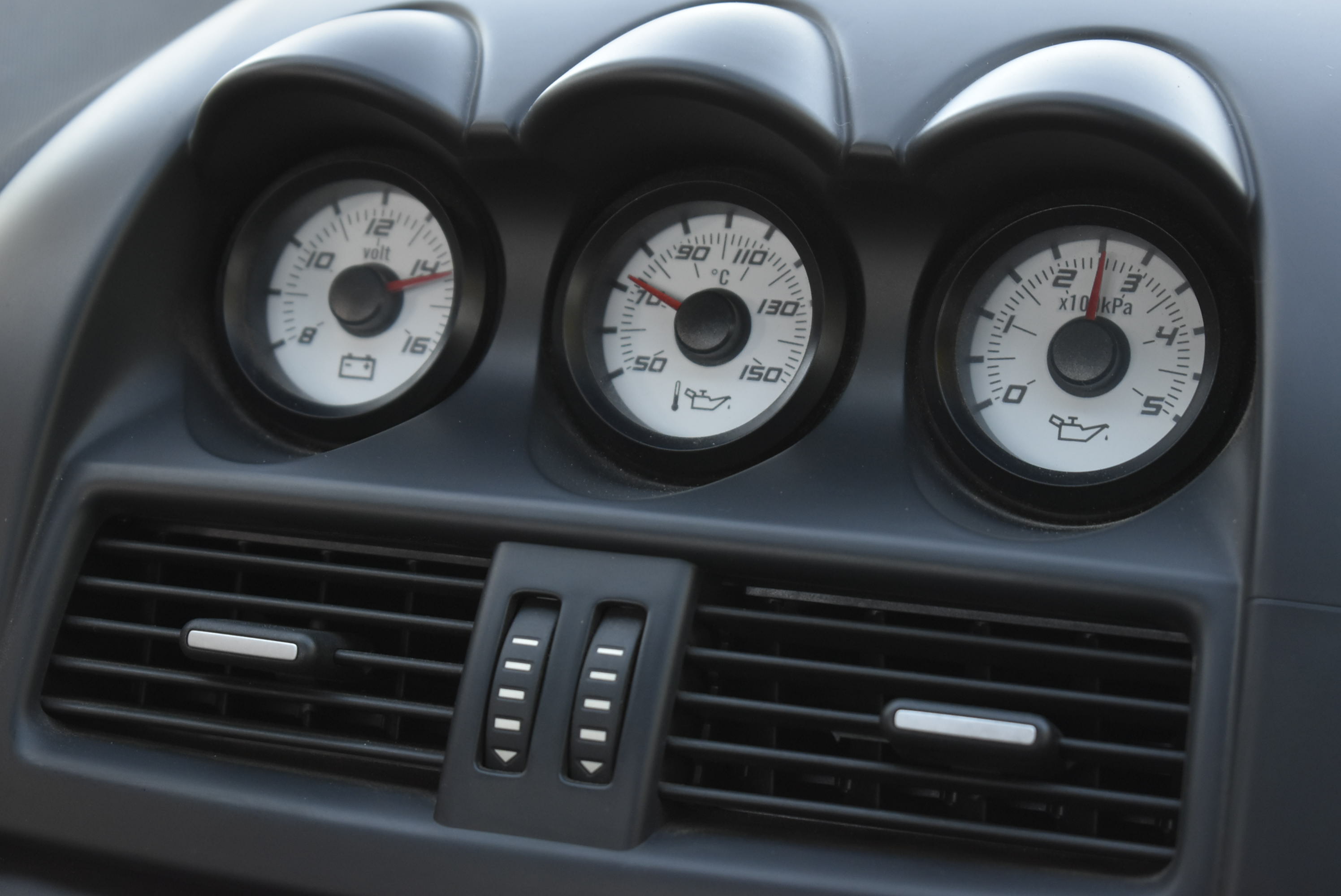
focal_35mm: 82
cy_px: 448
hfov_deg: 24.6
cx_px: 670
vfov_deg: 16.6
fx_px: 3075
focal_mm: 55
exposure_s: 1/125
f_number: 5.6
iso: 1100
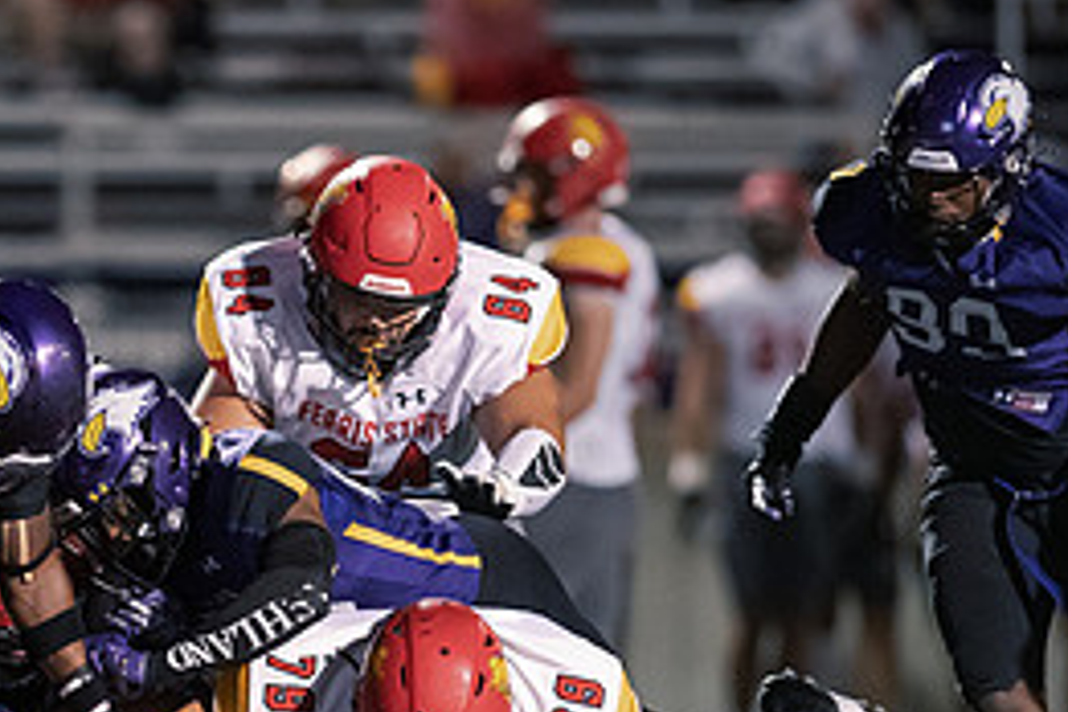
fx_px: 19786
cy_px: 481
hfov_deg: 3.1
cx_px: 151
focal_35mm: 667
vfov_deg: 2.1
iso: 6400
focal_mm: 300
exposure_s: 1/640
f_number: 2.8
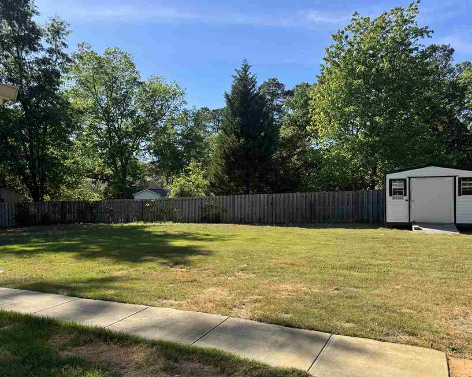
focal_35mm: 28
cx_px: 208
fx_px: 391
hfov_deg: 62.0
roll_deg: -0.1
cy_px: 201
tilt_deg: -2.0
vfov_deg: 51.5
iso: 80
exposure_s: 1/2331
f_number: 1.78
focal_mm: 6.76
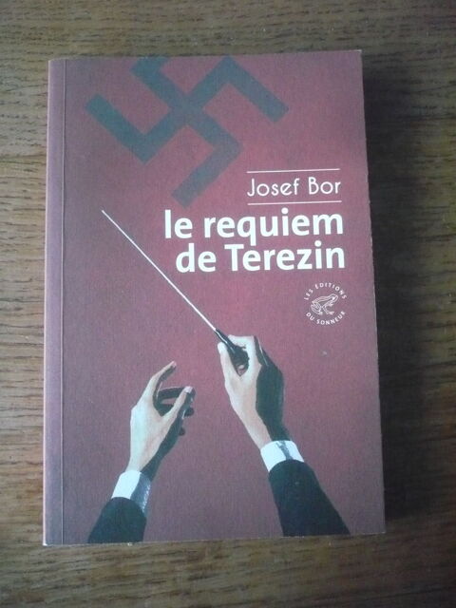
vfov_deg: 52.6
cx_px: 228
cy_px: 304
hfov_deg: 40.7
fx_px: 615
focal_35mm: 35
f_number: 2.8
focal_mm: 5.8
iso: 800
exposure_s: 1/60
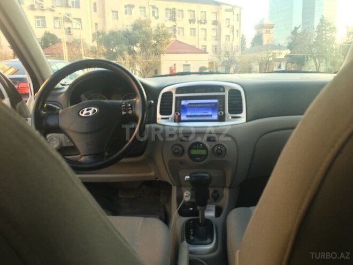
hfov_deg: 61.7
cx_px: 176
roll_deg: +2.7
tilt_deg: -10.3
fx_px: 296
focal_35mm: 29
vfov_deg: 48.2
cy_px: 132
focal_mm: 4.15
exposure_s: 1/50
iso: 25
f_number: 2.2
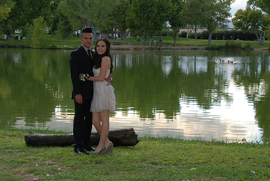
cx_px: 138
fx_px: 616
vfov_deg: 16.7
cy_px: 64
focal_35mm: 82
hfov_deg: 24.7
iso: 200
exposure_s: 1/80
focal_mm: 42
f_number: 4.5
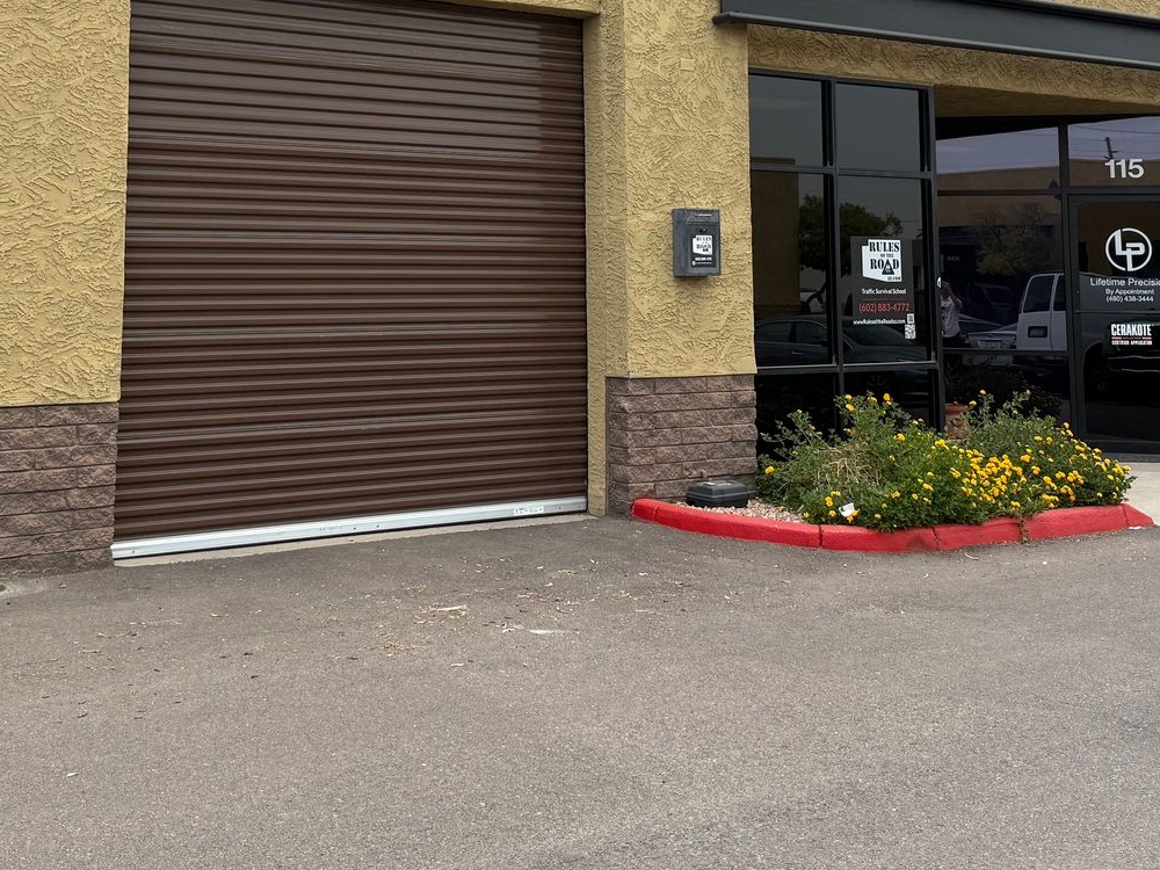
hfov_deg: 39.6
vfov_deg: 29.2
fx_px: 1609
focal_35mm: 48
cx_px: 515
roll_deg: -0.3
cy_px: 113
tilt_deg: +6.0
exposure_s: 1/4673
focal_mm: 6.76
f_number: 1.78
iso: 100
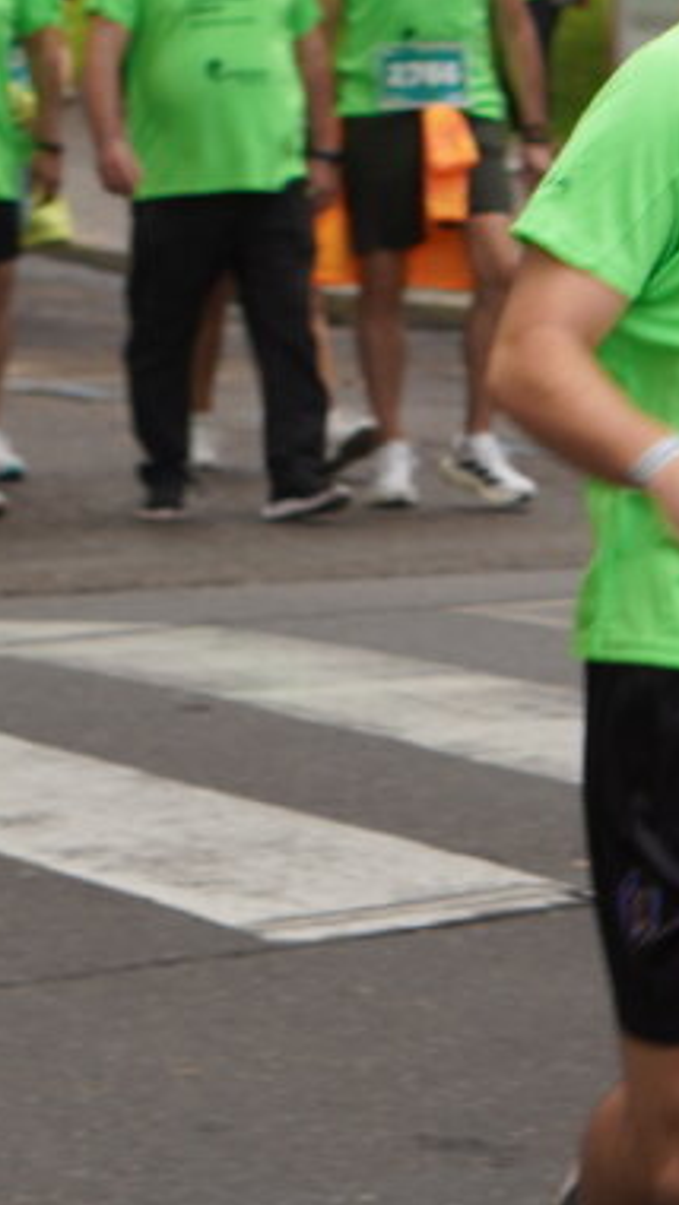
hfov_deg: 4.1
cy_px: -27
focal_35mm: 291
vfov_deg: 7.4
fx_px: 9298
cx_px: 1250
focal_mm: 55
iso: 100
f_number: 4.5
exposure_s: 1/160
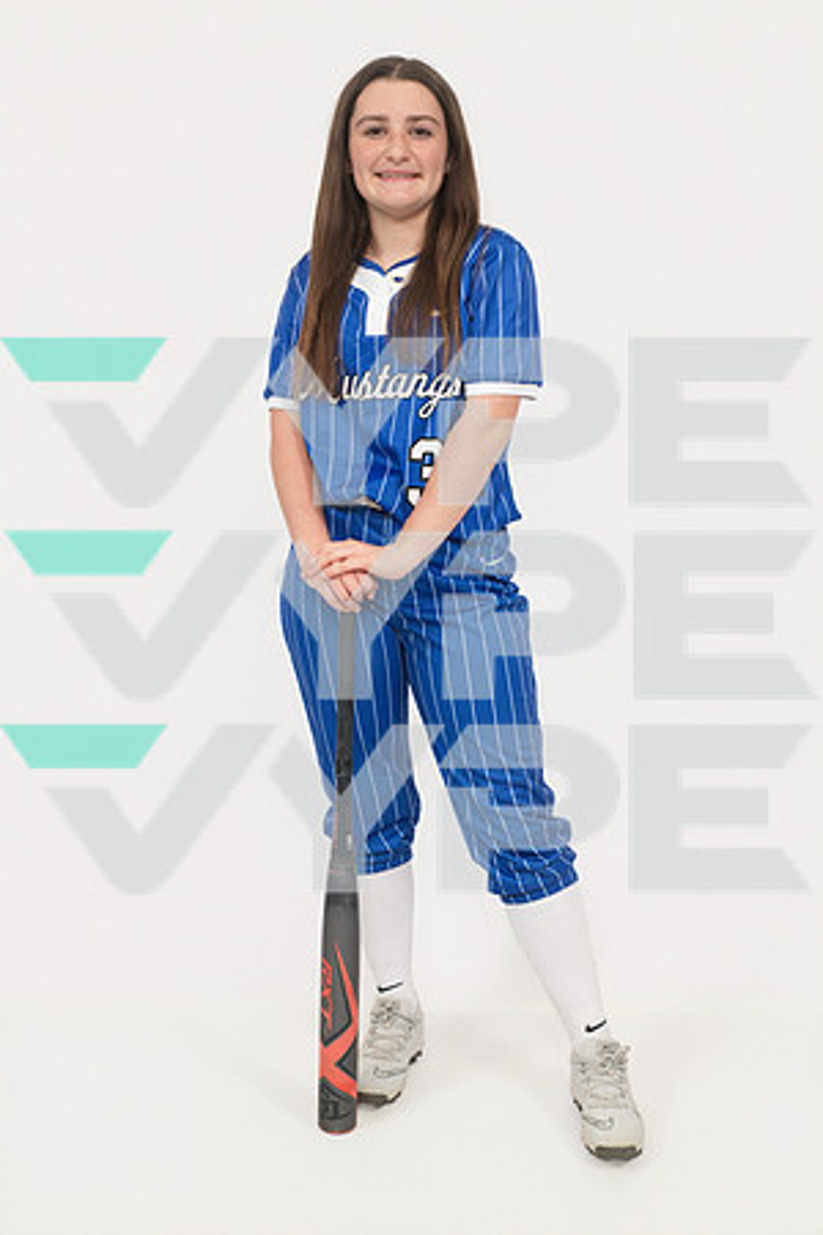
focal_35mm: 46
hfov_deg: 29.2
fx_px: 1577
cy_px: 618
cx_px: 412
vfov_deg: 42.7
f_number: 8
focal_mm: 46
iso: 640
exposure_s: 1/320
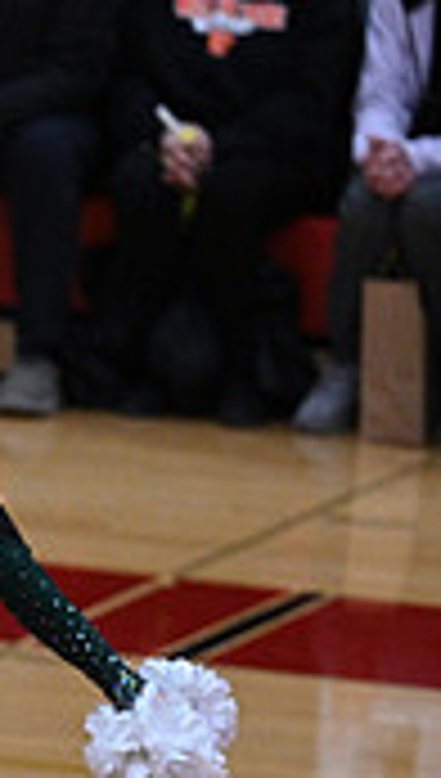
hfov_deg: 1.7
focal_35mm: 701
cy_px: 866
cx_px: -832
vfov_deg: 3.1
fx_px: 14495
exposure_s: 1/400
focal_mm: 200
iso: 4000
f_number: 4
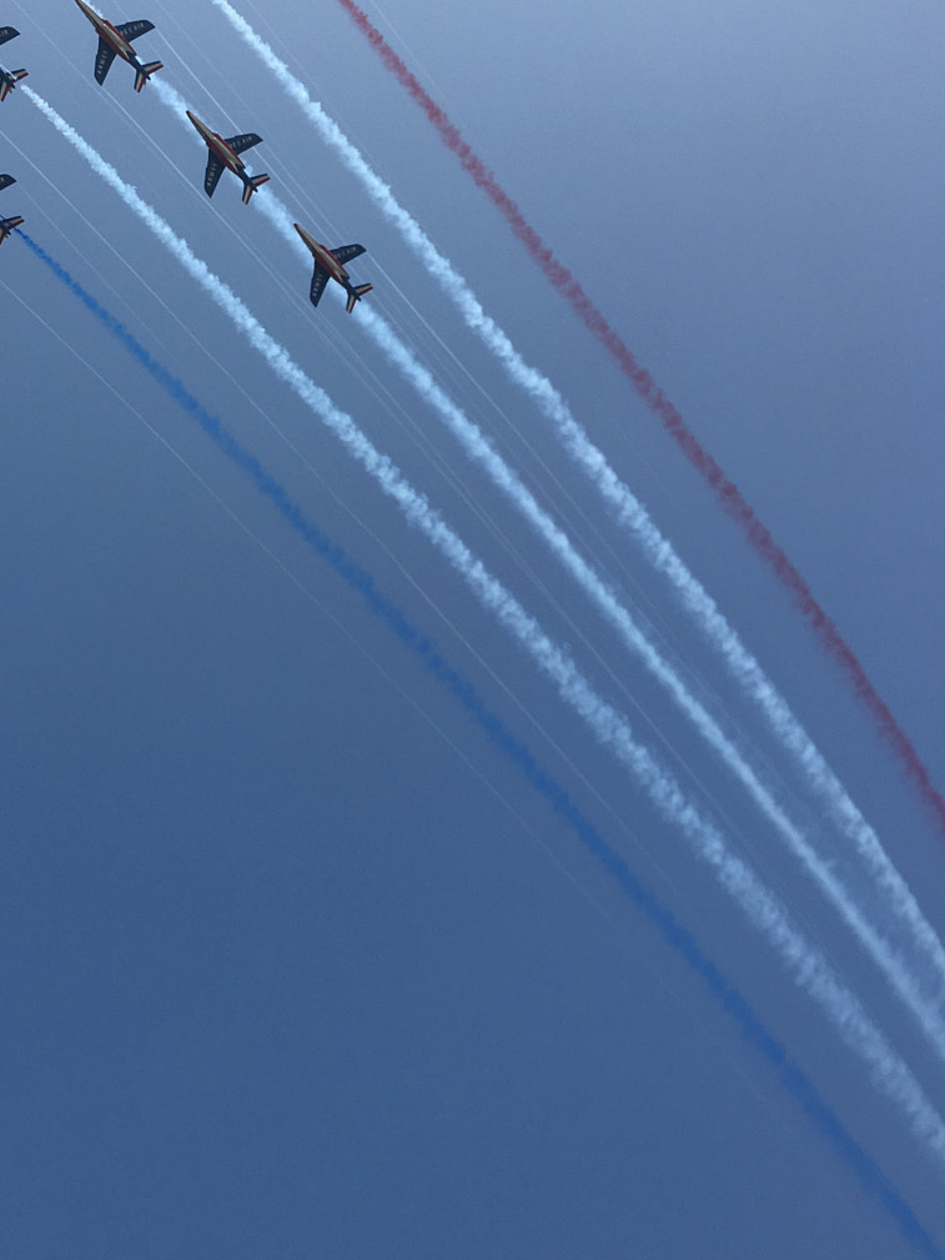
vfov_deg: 41.1
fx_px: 1674
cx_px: 221
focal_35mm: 46
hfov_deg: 30.9
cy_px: 509
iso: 25
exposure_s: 1/2747
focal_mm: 4.15
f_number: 2.2
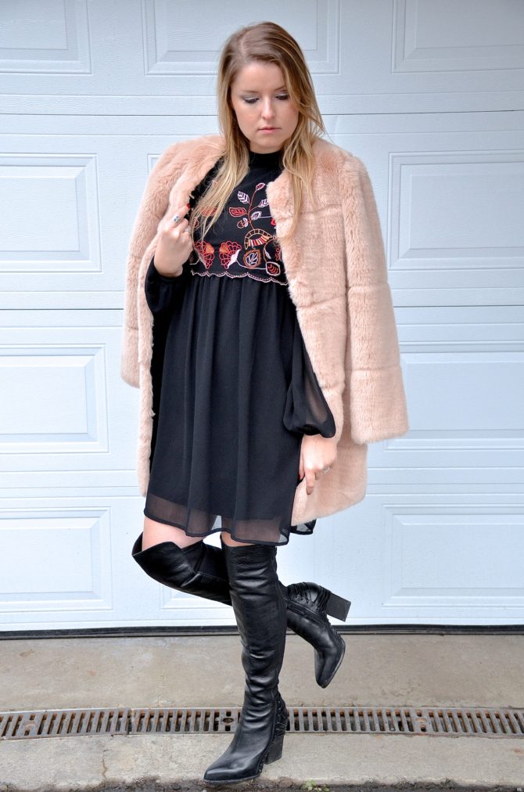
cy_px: 396
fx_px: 1152
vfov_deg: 37.9
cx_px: 262
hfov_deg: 25.6
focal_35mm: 52
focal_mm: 35
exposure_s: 1/400
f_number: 4.2
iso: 640
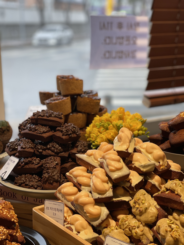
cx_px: 92
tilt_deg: -11.9
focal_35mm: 64
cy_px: 122
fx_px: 454
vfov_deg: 30.3
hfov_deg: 22.9
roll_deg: +0.4
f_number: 2.2
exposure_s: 1/120
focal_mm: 7.5
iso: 50
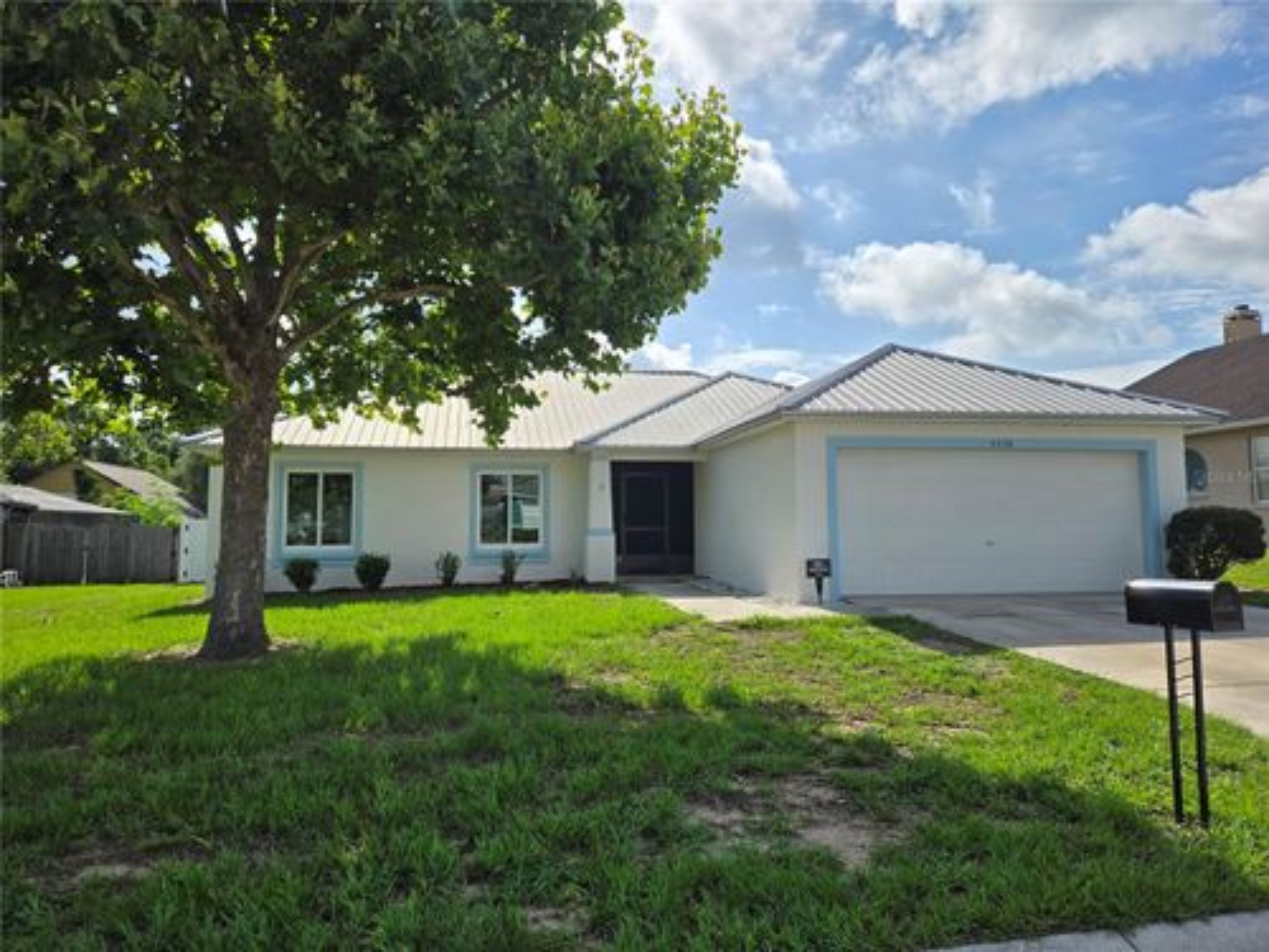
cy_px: 476
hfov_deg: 73.9
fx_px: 843
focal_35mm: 23
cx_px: 634
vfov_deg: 58.9
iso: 25
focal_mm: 5.4
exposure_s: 1/2859
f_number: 1.8
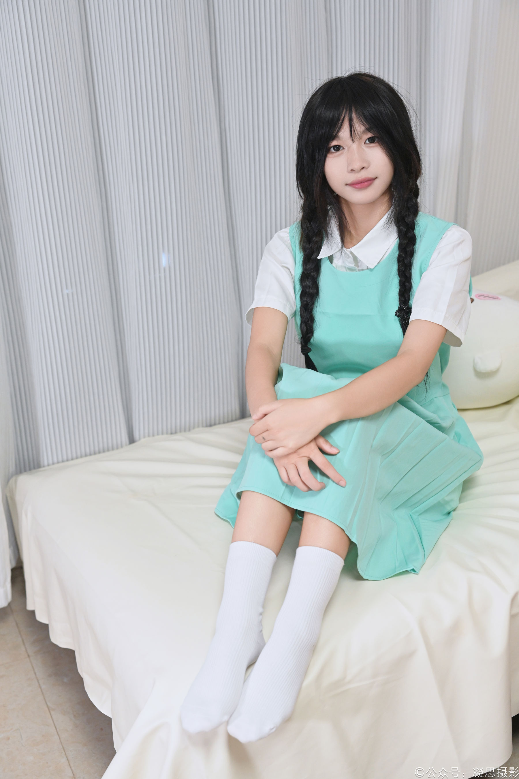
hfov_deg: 28.6
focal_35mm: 47
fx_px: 1016
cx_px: 260
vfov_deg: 41.9
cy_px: 390
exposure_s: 1/100
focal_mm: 47
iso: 3600
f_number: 4
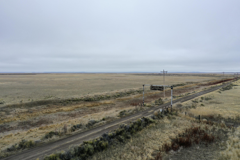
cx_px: 120
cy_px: 80
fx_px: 187
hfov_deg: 65.5
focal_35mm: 28
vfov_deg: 46.4
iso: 100
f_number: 5
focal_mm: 10.26
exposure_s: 1/240
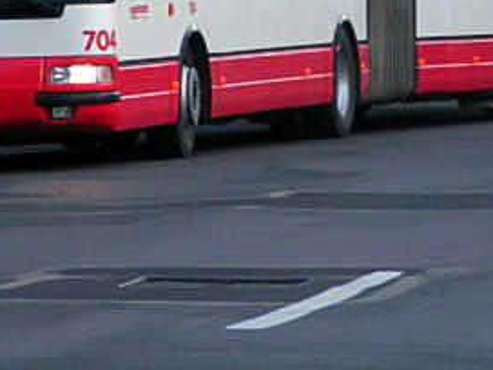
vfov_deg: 3.7
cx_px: 212
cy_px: -63
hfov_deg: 4.9
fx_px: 5768
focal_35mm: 405
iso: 125
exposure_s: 1/200
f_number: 3.5
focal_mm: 26.3
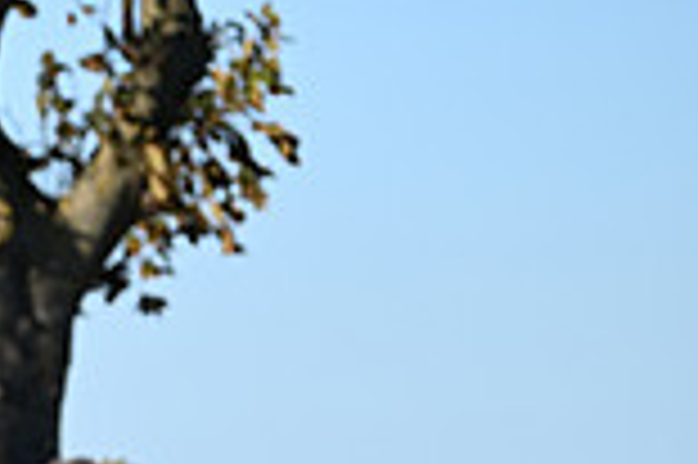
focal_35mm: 563
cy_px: 804
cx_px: -536
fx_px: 10904
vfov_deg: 2.4
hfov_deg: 3.6
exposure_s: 1/2500
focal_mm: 150
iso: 400
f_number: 4
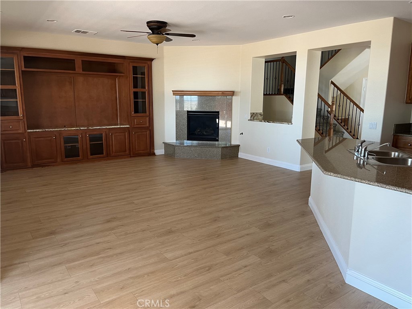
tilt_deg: -10.4
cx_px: 206
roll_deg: -0.2
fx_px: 309
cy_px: 154
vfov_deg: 53.1
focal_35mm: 26
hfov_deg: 67.3
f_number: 1.6
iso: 125
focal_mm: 5.1
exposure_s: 1/96
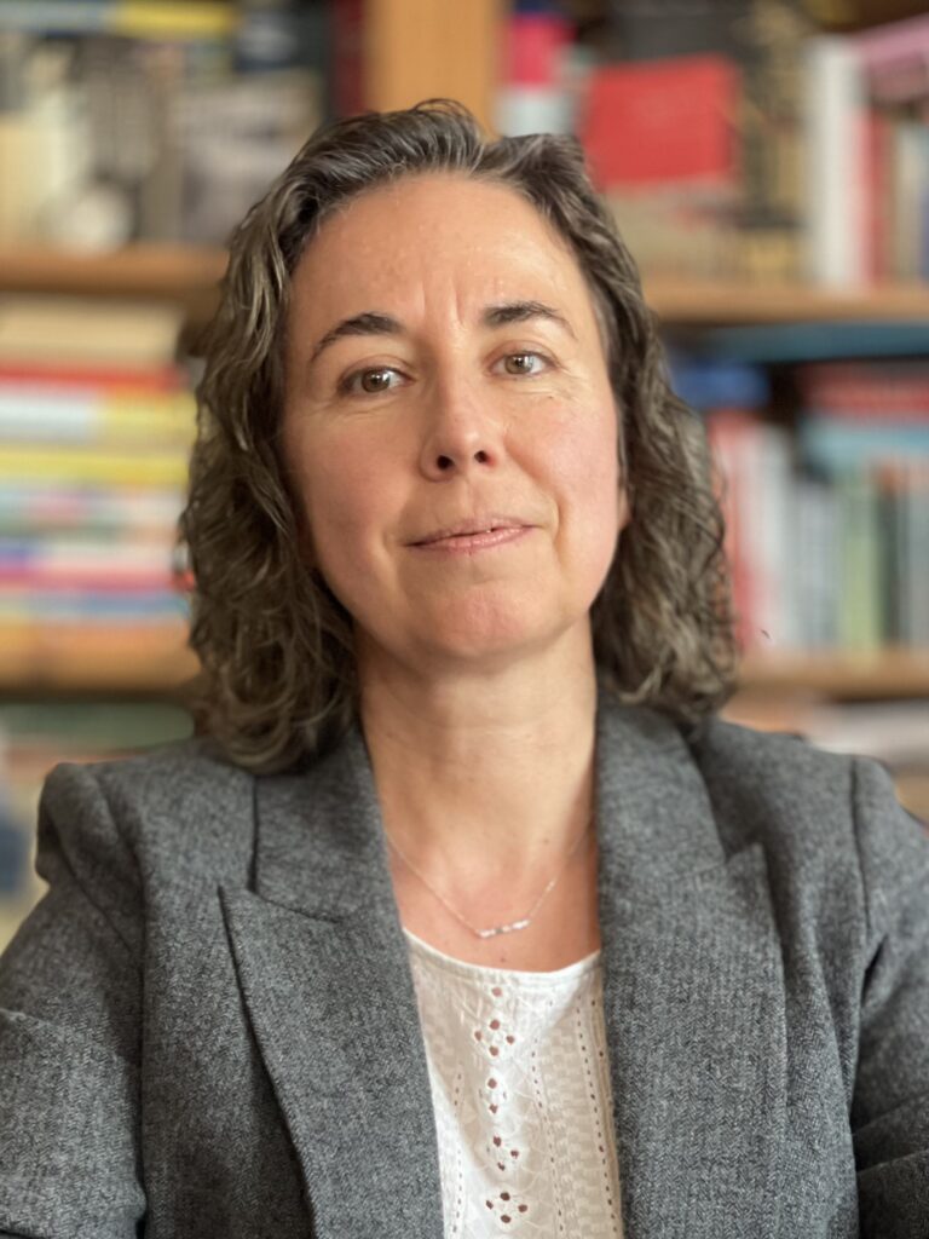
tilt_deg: +0.8
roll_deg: +0.5
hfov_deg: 28.0
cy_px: 620
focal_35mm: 52
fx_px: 1861
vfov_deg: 36.8
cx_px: 464
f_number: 2
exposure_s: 1/33
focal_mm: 6
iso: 125
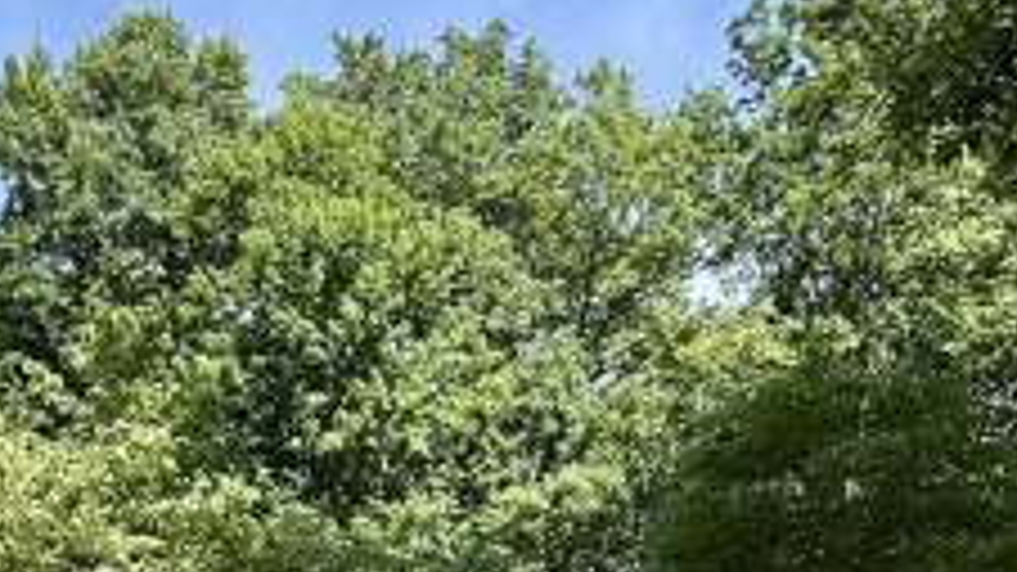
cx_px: 236
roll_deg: +0.2
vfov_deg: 22.9
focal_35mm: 45
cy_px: 784
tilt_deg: +3.1
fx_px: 1213
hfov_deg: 43.8
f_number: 2.2
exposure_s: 1/717
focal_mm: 2.22
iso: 50
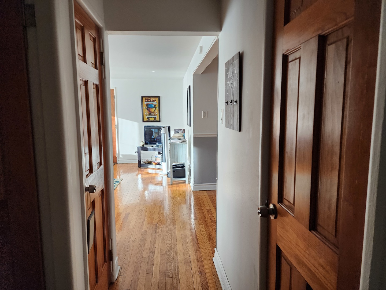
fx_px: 256
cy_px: 145
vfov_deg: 58.9
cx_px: 193
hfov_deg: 73.9
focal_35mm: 23
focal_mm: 6.4
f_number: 1.8
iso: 160
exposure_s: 1/180
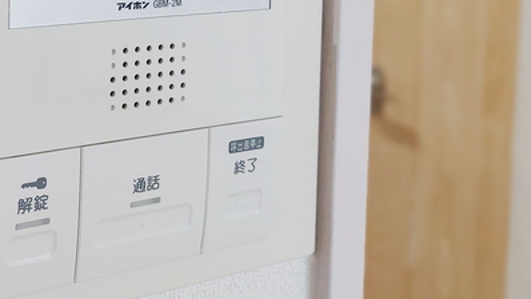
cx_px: 116
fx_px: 887
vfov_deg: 18.2
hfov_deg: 32.5
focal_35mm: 63
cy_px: -51
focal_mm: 5.23
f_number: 1.8
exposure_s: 1/24
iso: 50
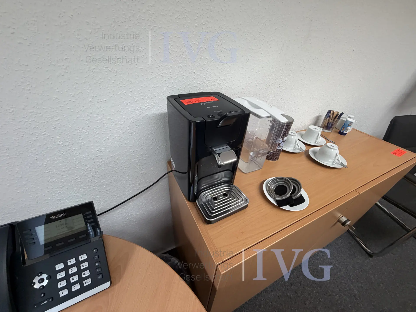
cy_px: 156
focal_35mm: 14
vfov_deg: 85.7
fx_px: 168
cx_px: 208
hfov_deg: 102.1
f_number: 2.2
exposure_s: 1/100
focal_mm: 2.22
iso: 250
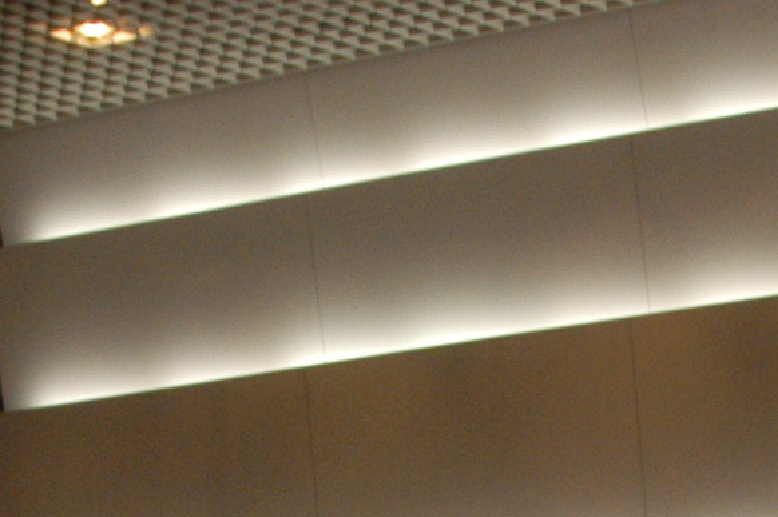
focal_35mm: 217
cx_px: 741
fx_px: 4686
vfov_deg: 6.0
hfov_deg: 9.4
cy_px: 1309
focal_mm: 28
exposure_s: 1/30
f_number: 8
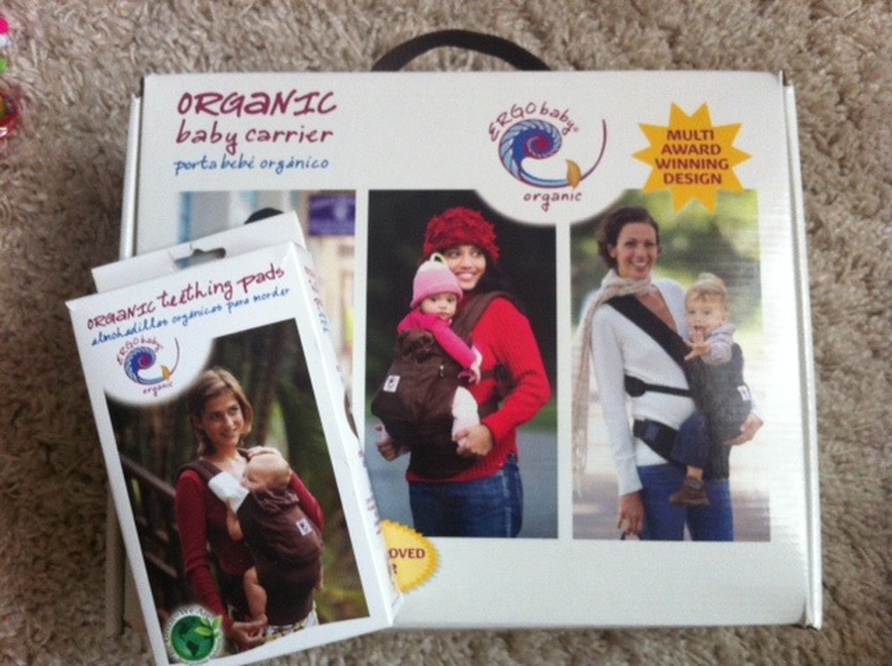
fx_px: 901
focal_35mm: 35
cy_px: 333
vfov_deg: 40.6
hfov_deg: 52.7
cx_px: 446
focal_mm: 3.85
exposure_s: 1/15
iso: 160
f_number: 2.8
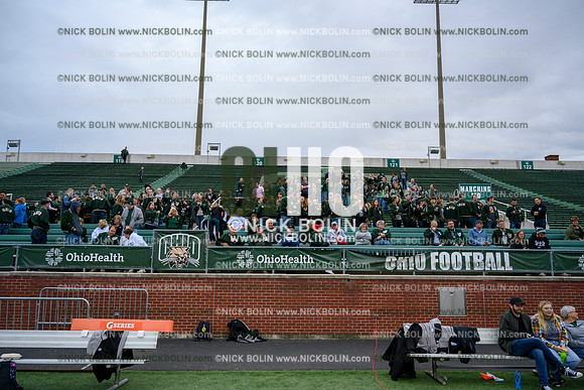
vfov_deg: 47.2
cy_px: 195
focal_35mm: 28
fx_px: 446
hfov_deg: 66.4
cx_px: 292
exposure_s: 1/125
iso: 2000
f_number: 4
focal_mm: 27.5
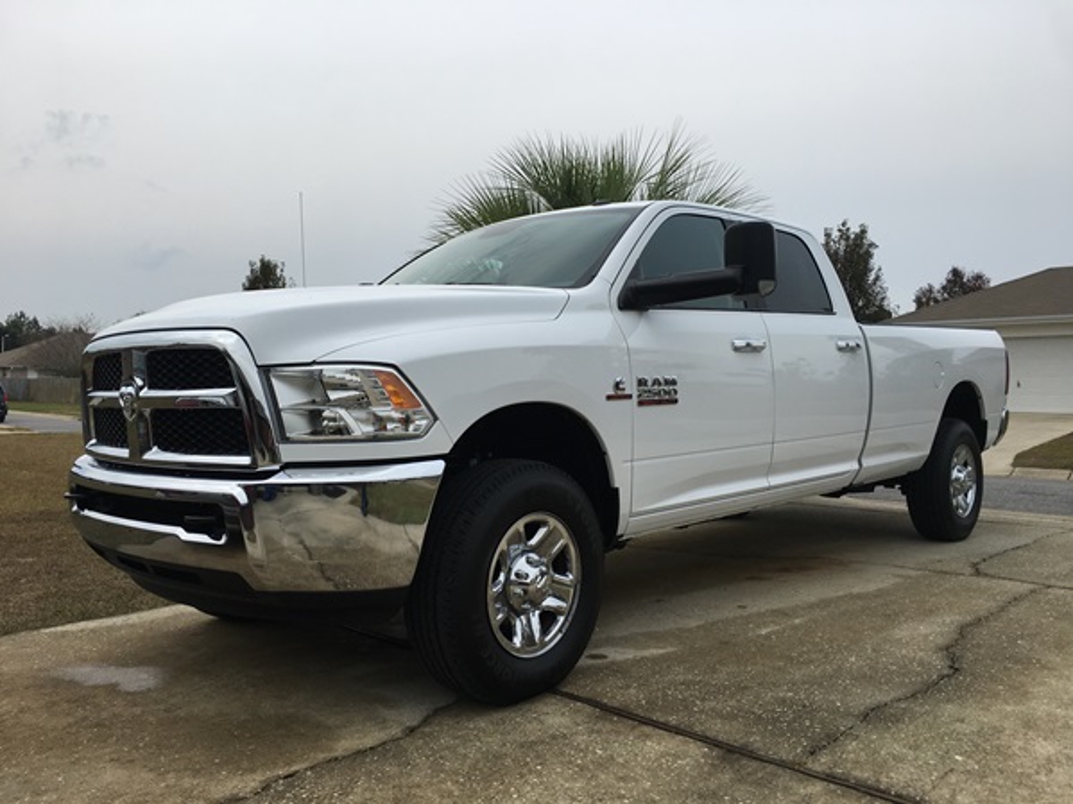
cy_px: 402
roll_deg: -2.0
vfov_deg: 48.2
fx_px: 899
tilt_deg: +0.6
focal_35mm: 29
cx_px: 536
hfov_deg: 61.7
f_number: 2.2
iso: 25
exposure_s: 1/635
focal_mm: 4.15
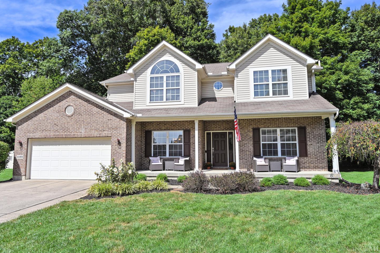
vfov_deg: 55.1
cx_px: 189
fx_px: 243
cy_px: 125
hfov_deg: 76.1
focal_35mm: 23
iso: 100
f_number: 7.1
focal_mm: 22
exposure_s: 1/400
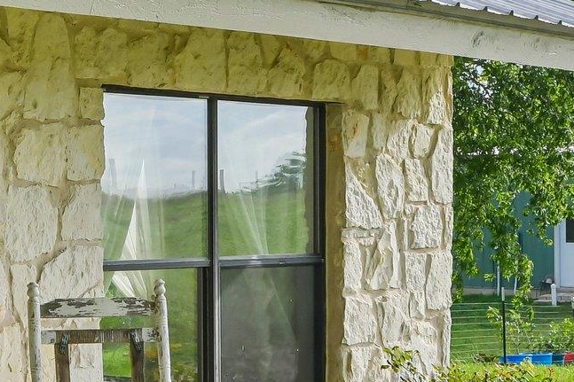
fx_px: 1817
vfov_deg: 12.0
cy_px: 166
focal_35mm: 114
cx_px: -90
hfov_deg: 17.2
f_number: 8
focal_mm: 24
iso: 400
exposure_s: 1/1000
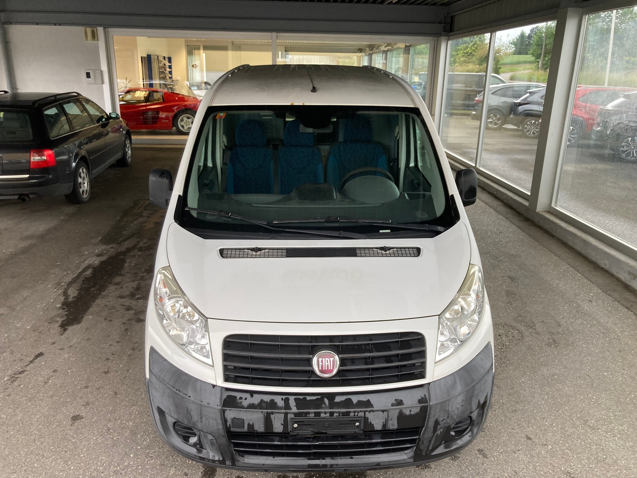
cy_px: 239
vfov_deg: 49.7
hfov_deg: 63.4
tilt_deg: -19.6
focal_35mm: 28
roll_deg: -1.9
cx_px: 318
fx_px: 515
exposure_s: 1/100
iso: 50
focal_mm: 3.99
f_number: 1.8
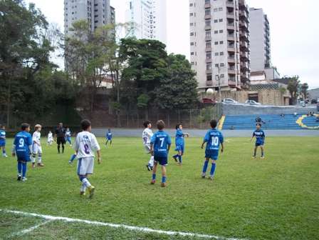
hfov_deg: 51.4
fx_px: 332
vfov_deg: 39.7
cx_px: 160
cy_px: 120
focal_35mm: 36
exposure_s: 1/200
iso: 80
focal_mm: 6.5
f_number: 3.1
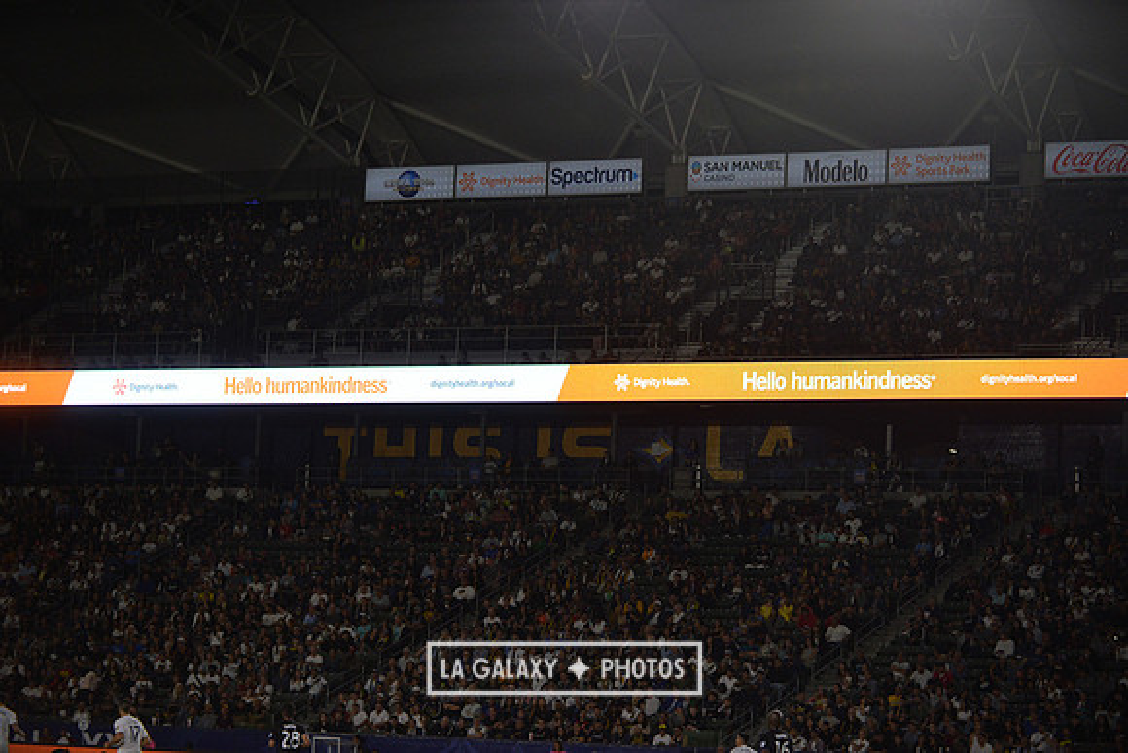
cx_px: 564
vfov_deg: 11.0
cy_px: 376
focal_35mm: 125
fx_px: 3917
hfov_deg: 16.4
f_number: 2.8
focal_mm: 125
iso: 1600
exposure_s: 1/3200
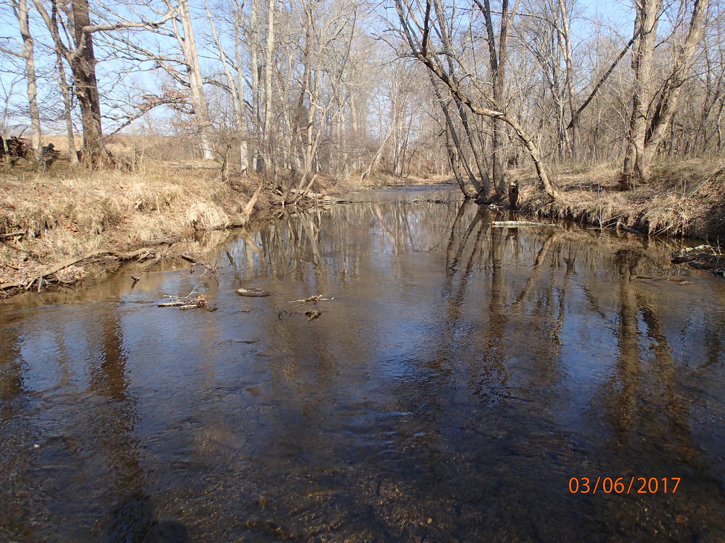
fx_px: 524
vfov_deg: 54.9
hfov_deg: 69.4
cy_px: 272
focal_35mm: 25
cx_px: 362
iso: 200
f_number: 2.8
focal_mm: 4.5
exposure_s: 1/1250
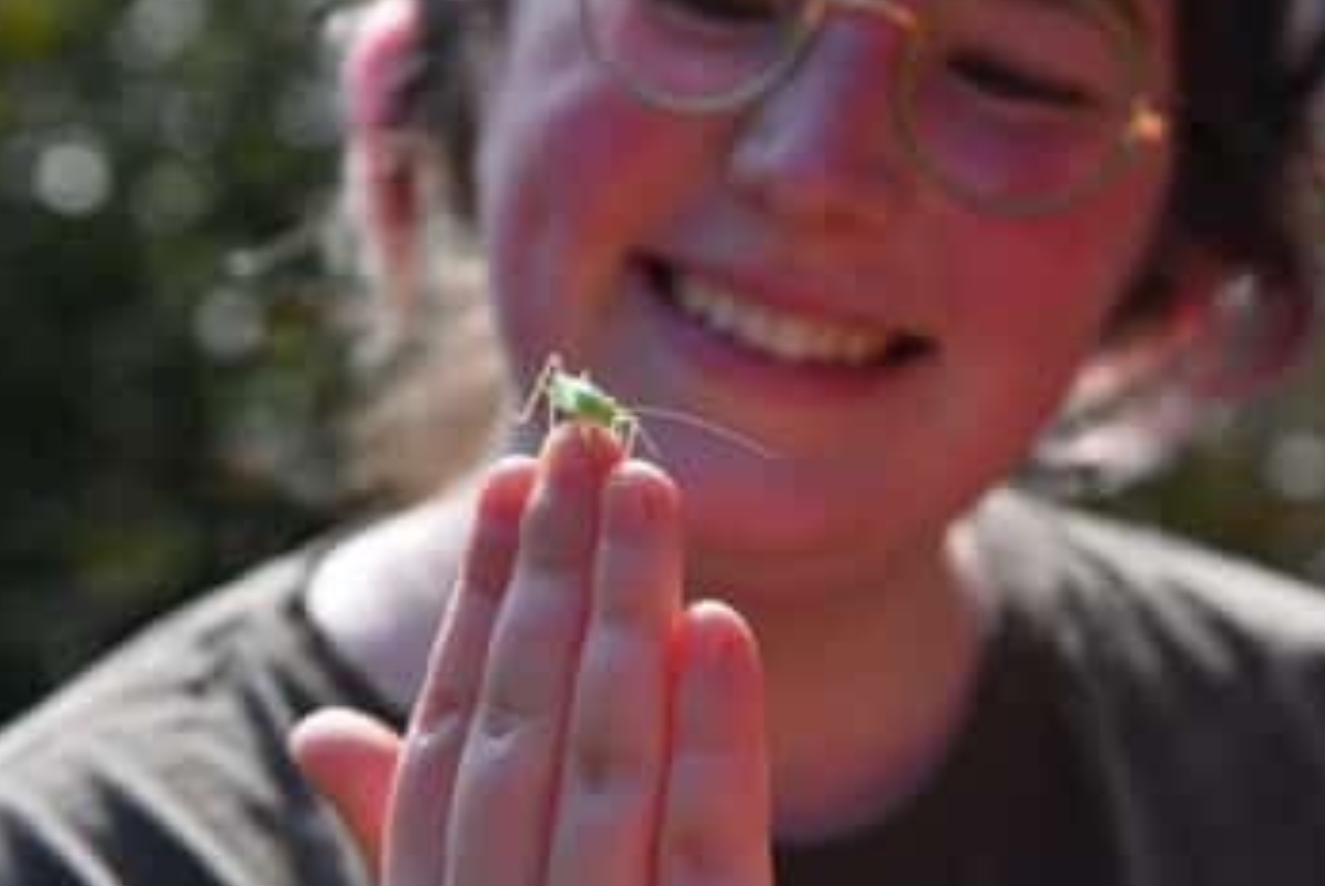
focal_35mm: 121
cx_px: 611
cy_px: 449
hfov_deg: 16.9
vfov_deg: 11.4
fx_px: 4457
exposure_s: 1/800
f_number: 8
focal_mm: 105
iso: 500
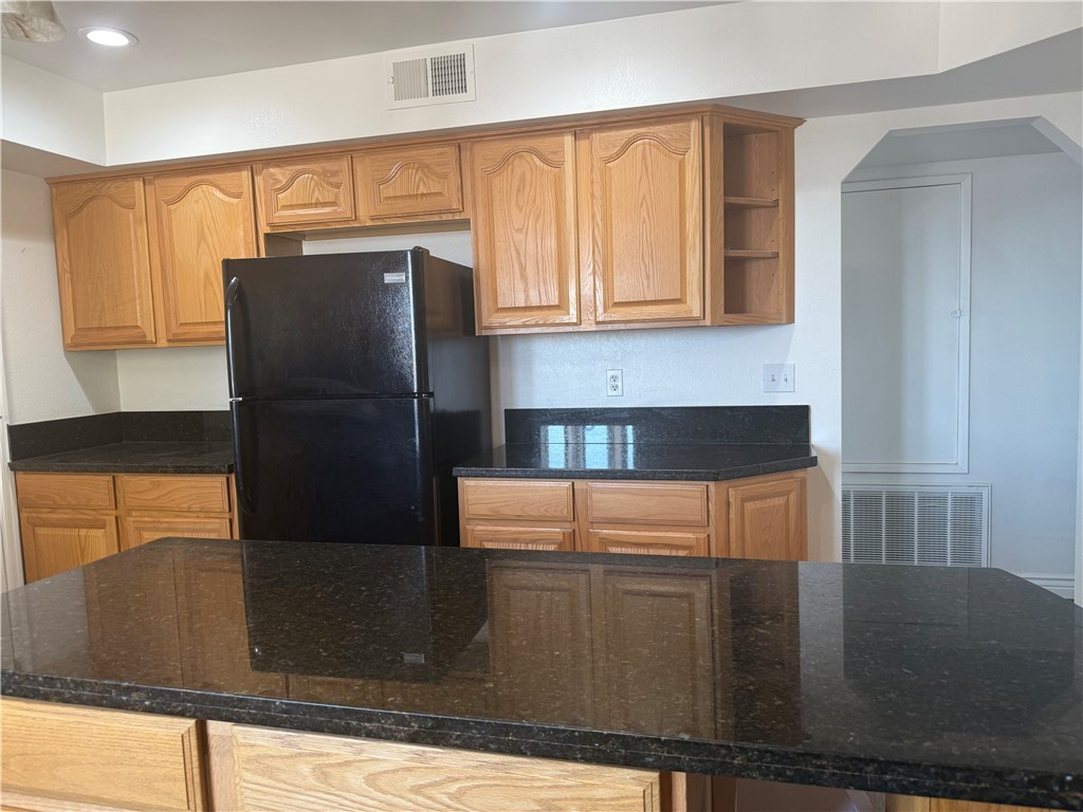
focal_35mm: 24
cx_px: 542
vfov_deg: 56.8
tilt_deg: -3.9
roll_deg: +2.4
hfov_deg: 71.6
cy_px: 406
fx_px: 751
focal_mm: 6.76
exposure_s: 1/60
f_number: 1.78
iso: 125
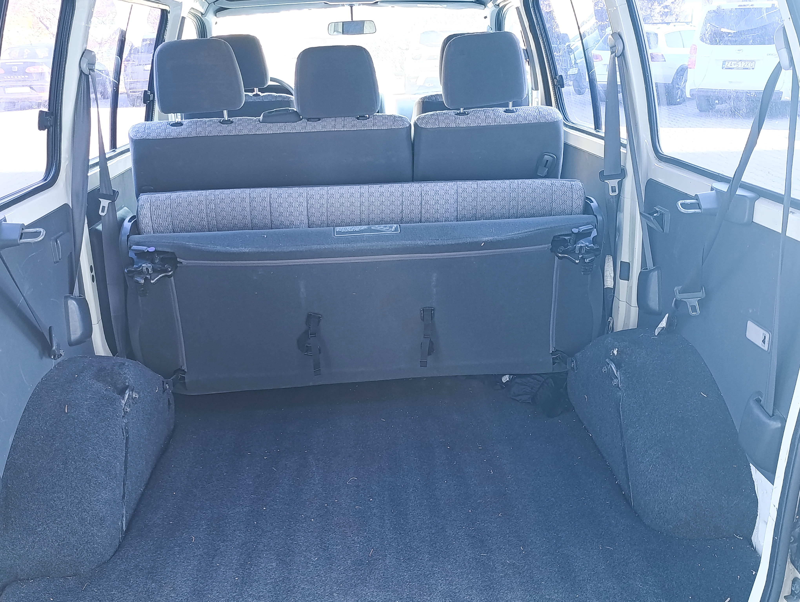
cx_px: 400
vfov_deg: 41.9
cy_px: 301
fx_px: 787
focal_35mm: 34
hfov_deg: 53.9
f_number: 1.65
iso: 928
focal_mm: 6.11
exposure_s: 1/50
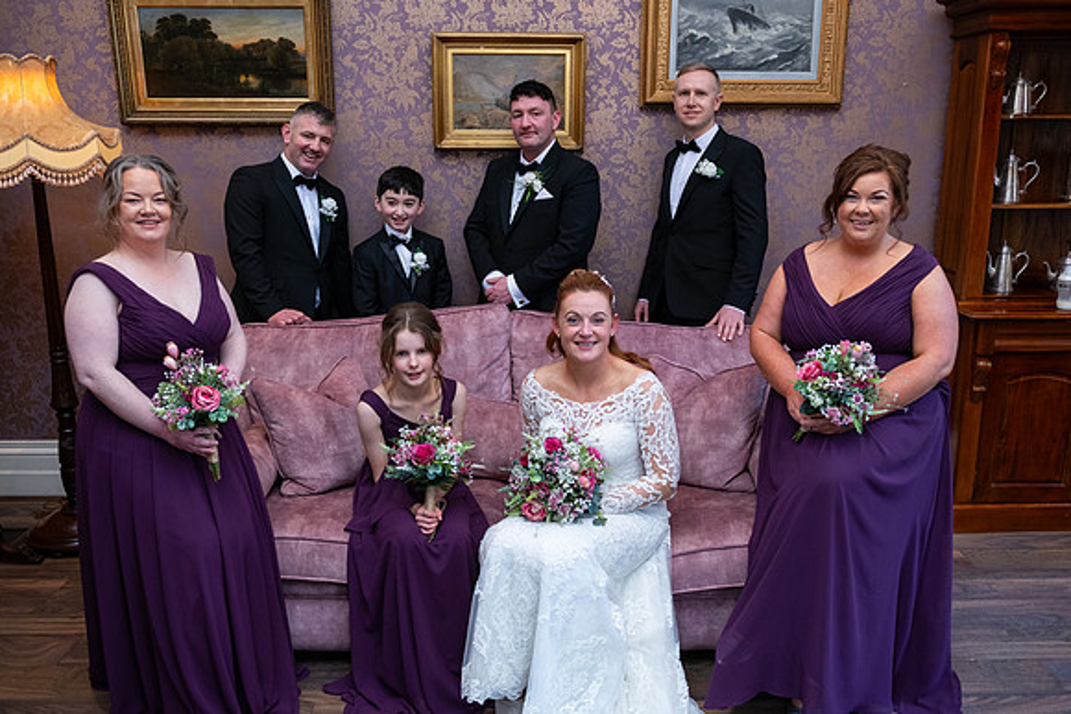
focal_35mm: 32
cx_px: 536
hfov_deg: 58.3
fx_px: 960
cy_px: 357
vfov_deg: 40.8
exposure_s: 1/160
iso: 800
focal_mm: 31
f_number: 3.5
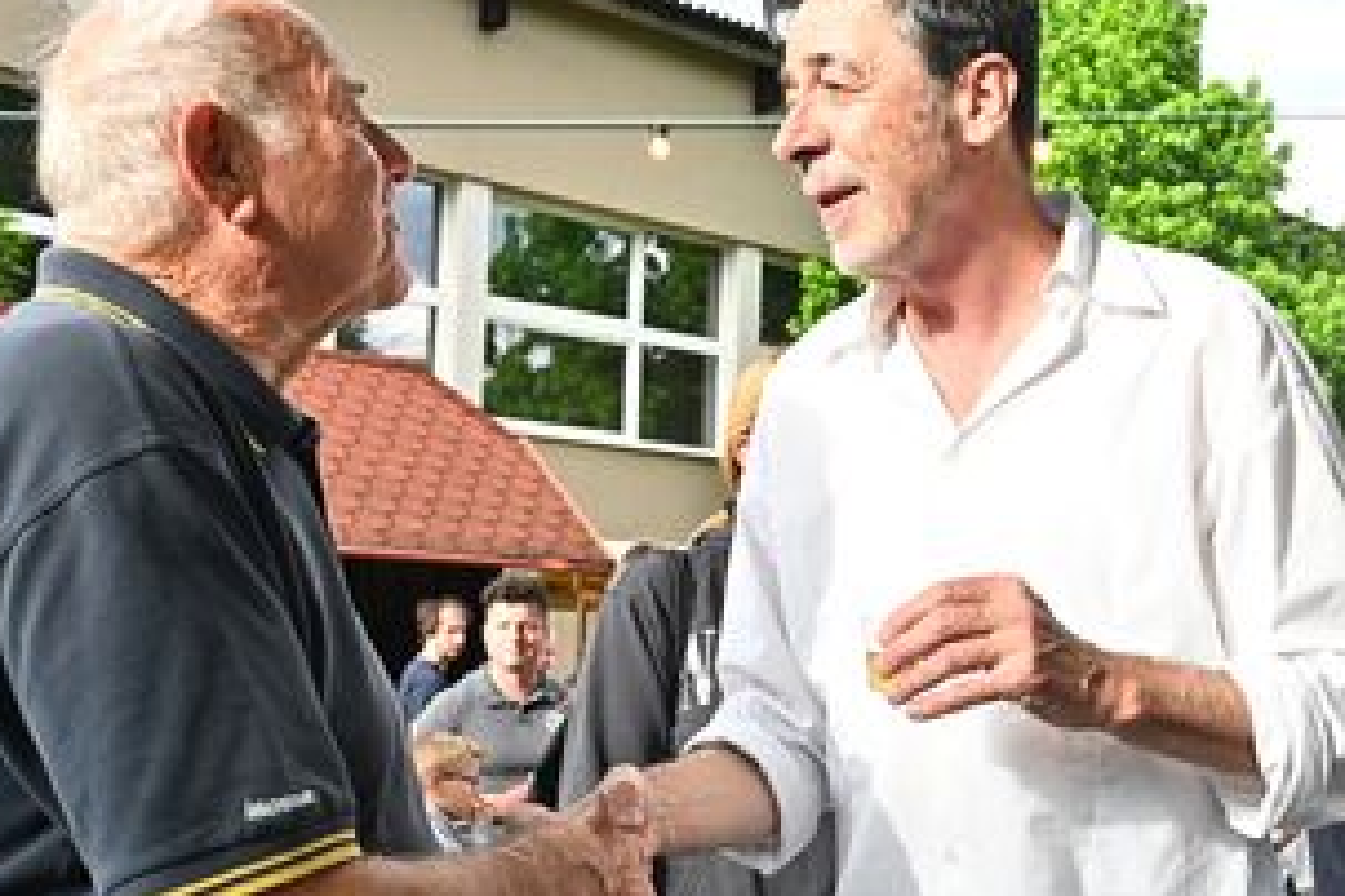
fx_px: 1943
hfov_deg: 37.9
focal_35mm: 52
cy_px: 541
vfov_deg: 25.9
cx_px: 857
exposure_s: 1/200
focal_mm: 35
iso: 1600
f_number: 14
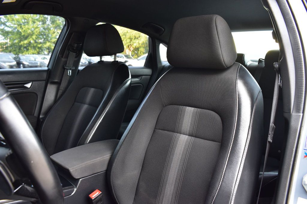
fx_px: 256
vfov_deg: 43.6
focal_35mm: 30
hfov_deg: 61.9
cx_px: 154
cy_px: 102
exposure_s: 1/20
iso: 400
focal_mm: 20
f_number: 6.3
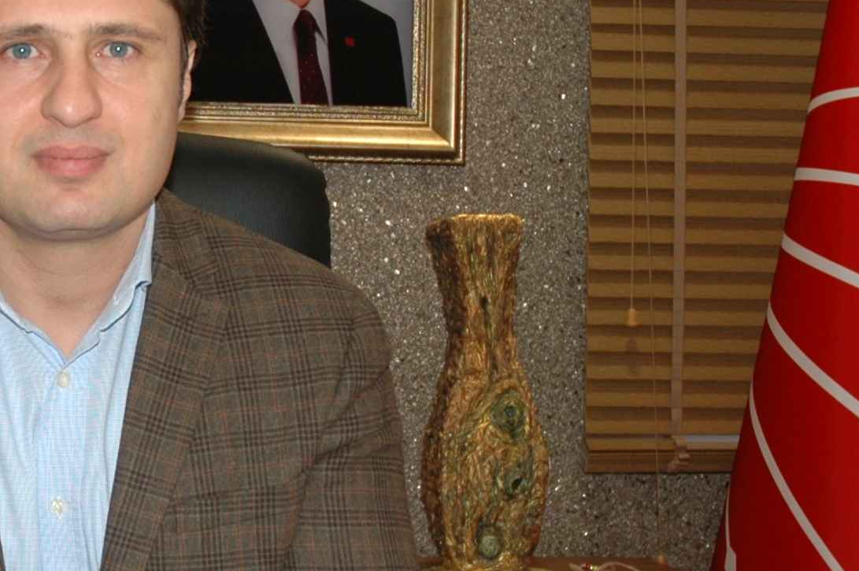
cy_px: 280
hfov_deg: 21.8
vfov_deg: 15.0
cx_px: 50
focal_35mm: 91
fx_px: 2169
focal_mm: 22
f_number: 3.8
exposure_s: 1/60
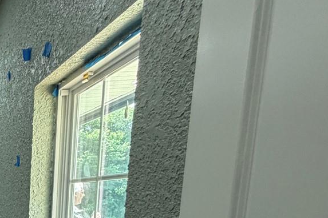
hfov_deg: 24.9
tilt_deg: -8.6
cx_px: -207
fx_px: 474
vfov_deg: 23.5
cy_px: 270
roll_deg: +2.1
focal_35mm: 52
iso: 160
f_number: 2.2
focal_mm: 2.22
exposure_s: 1/120
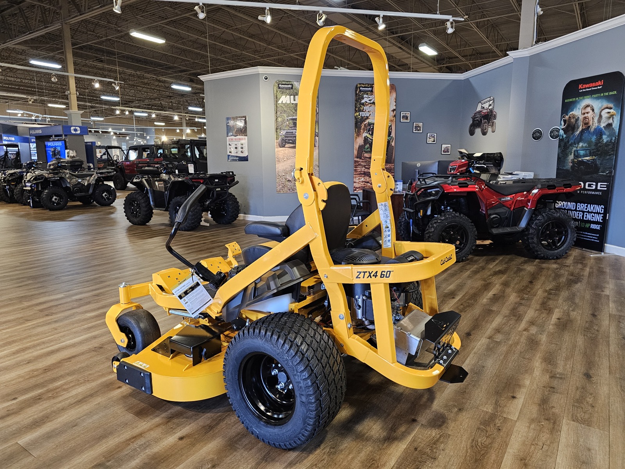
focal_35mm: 23
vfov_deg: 58.9
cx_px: 312
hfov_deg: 73.9
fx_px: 415
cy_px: 234
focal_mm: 6.3
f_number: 1.7
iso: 500
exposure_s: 1/120
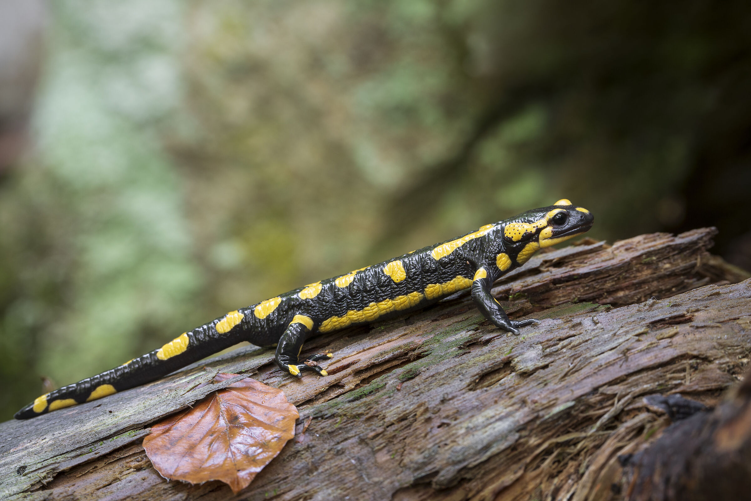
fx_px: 7051
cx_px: 376
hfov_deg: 6.1
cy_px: 250
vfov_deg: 4.1
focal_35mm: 338
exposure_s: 1/2
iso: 160
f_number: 8
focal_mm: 338
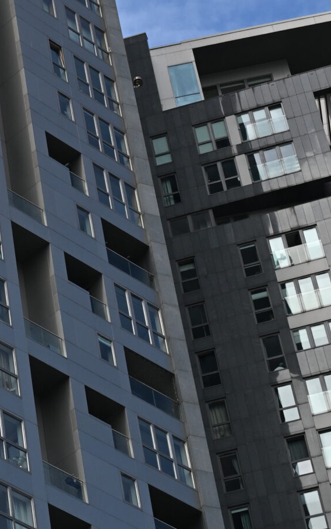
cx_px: -140
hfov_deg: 9.7
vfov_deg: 15.5
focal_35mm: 132
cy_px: -31
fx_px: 1905
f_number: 4
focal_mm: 46
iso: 400
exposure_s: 1/3200
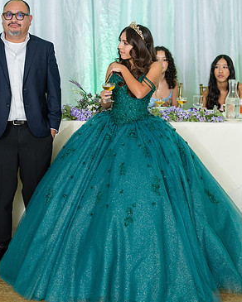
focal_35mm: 88
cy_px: 143
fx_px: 788
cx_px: 122
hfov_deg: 17.5
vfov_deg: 21.7
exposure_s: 1/250
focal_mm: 76
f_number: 2.8
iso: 1600
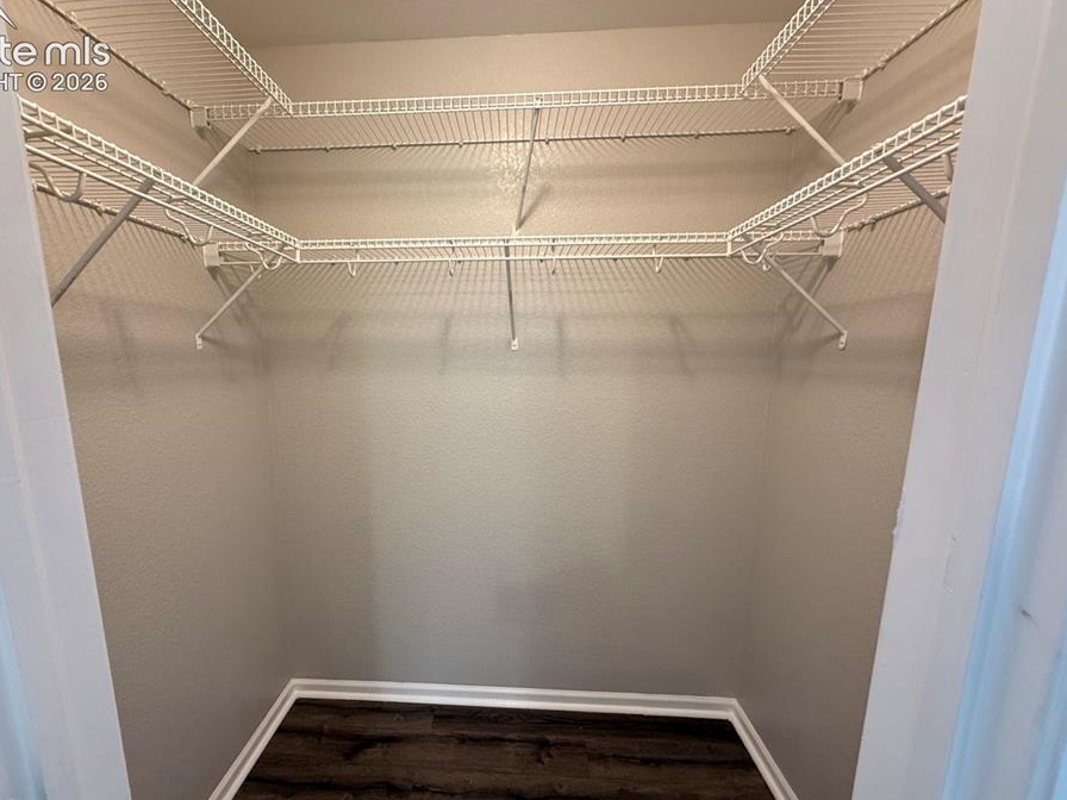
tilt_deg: -10.8
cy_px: 443
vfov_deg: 77.9
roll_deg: +0.5
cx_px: 487
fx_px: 493
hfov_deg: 94.3
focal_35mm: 16
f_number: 2.2
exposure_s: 1/60
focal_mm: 2.22
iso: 160
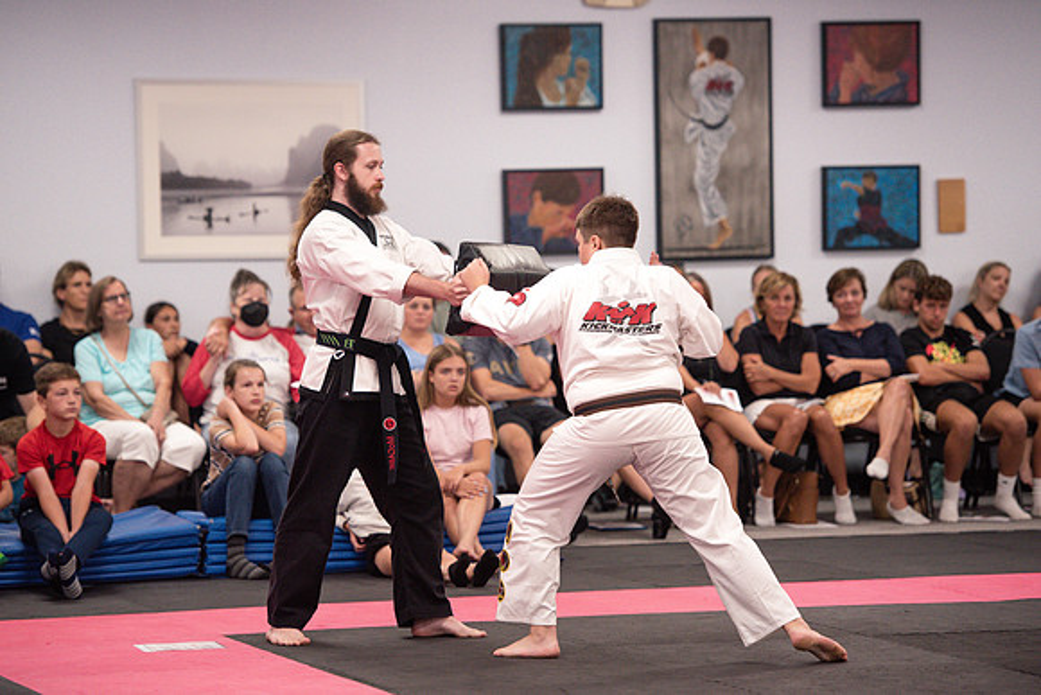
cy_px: 348
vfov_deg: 9.5
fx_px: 4177
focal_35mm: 144
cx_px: 520
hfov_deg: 14.2
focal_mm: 140
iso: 1600
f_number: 2.8
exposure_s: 1/400
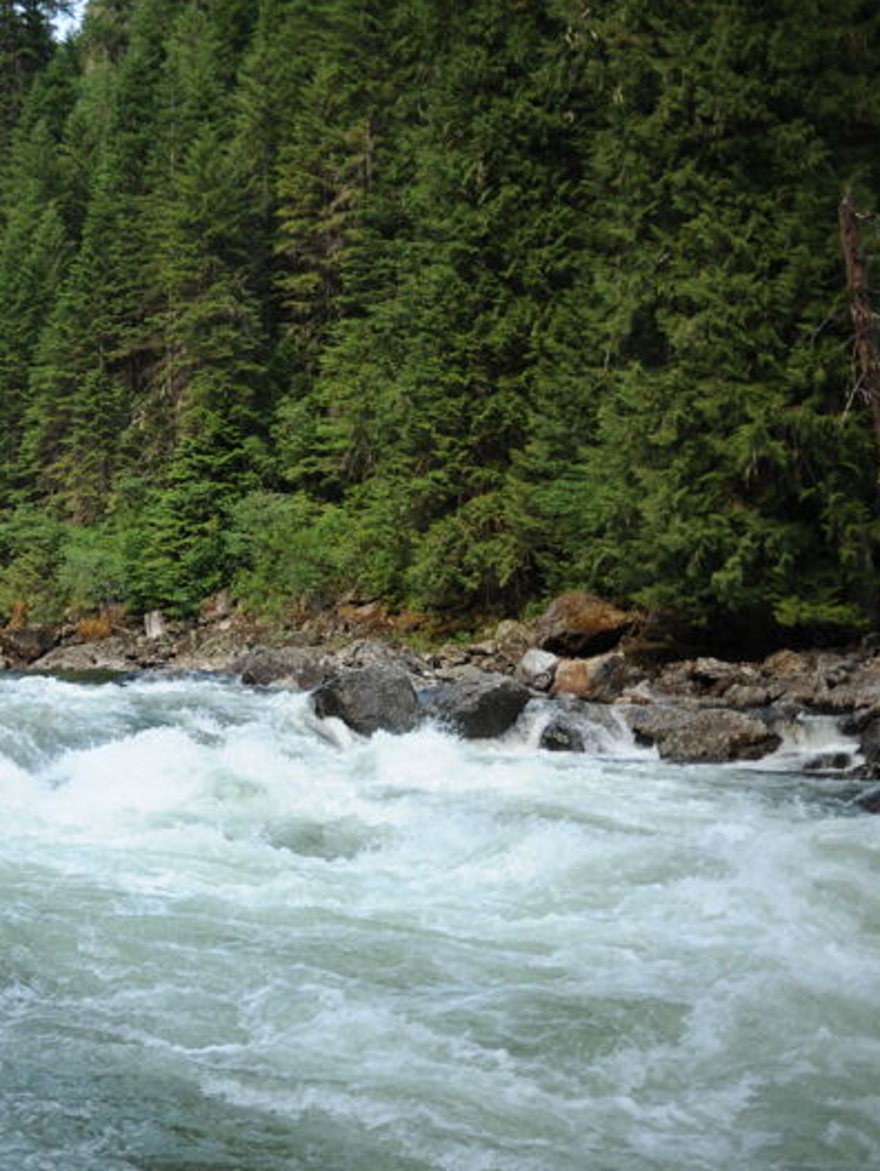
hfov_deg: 27.6
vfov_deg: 37.5
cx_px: 91
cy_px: 589
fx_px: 1727
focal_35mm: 51
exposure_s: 1/800
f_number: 2.2
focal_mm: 35
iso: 200
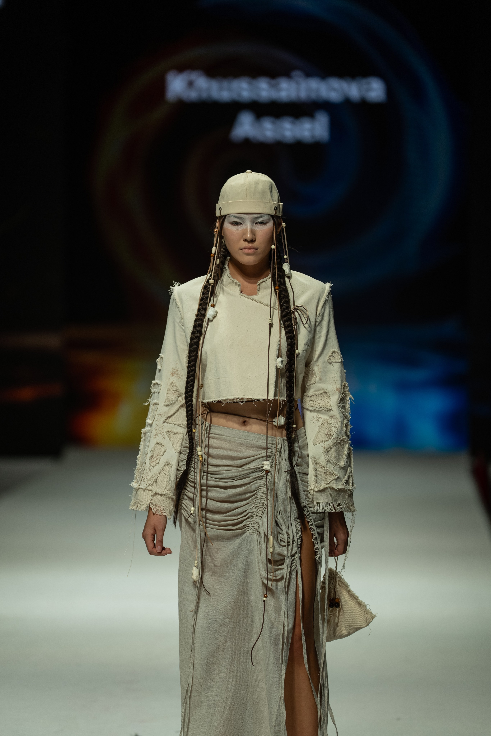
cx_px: 246
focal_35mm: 200
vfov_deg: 10.3
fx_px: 4091
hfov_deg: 6.9
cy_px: 368
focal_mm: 200
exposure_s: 1/400
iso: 200
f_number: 2.8
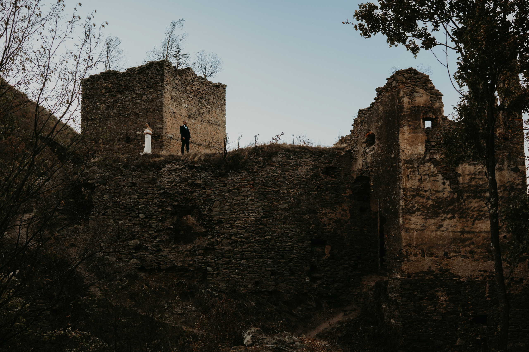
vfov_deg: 37.9
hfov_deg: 54.4
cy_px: 176
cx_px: 264
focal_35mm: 35
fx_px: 514
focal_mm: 35
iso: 100
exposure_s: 1/250
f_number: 4.5
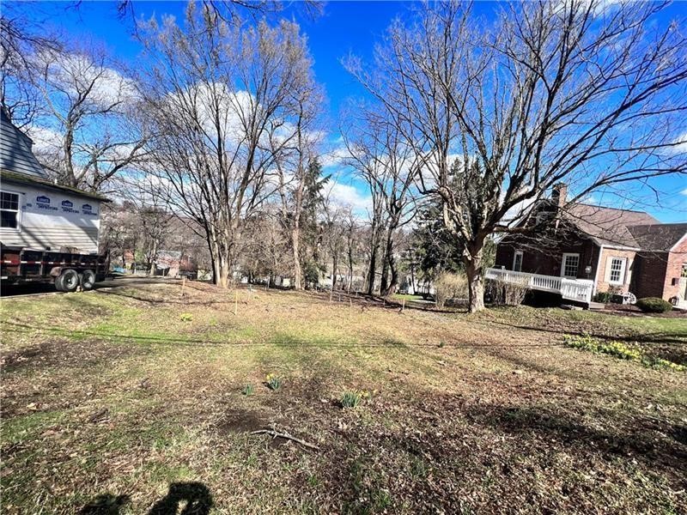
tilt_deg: -3.1
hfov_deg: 106.2
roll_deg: -5.6
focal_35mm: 13
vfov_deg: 89.9
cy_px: 258
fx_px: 258
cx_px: 344
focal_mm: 1.57
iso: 32
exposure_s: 1/1130
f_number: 1.8
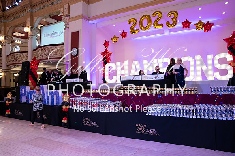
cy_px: 78
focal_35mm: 24
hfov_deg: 73.8
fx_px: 157
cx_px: 118
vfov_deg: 53.1
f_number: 7.1
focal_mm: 24
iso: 3200
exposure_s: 1/80
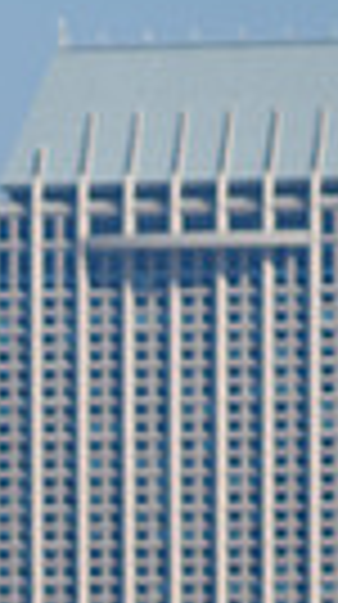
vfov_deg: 1.7
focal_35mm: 1297
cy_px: 767
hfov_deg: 0.9
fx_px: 20744
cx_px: -581
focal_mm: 190
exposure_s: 1/640
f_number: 9
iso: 100
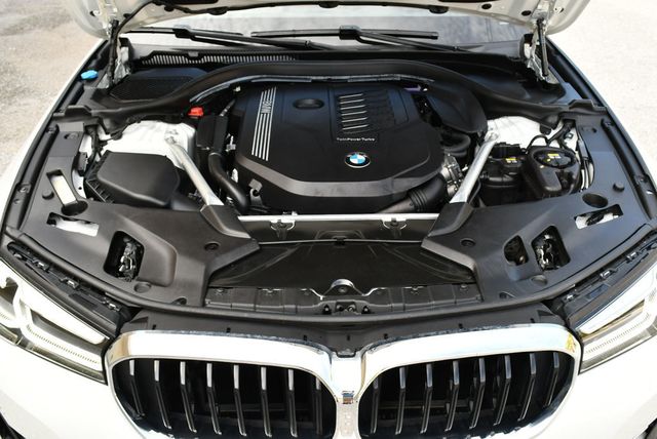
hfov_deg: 53.1
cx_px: 328
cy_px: 220
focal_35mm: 36
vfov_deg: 36.9
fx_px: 658
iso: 400
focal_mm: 18
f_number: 5.6
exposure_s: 1/250
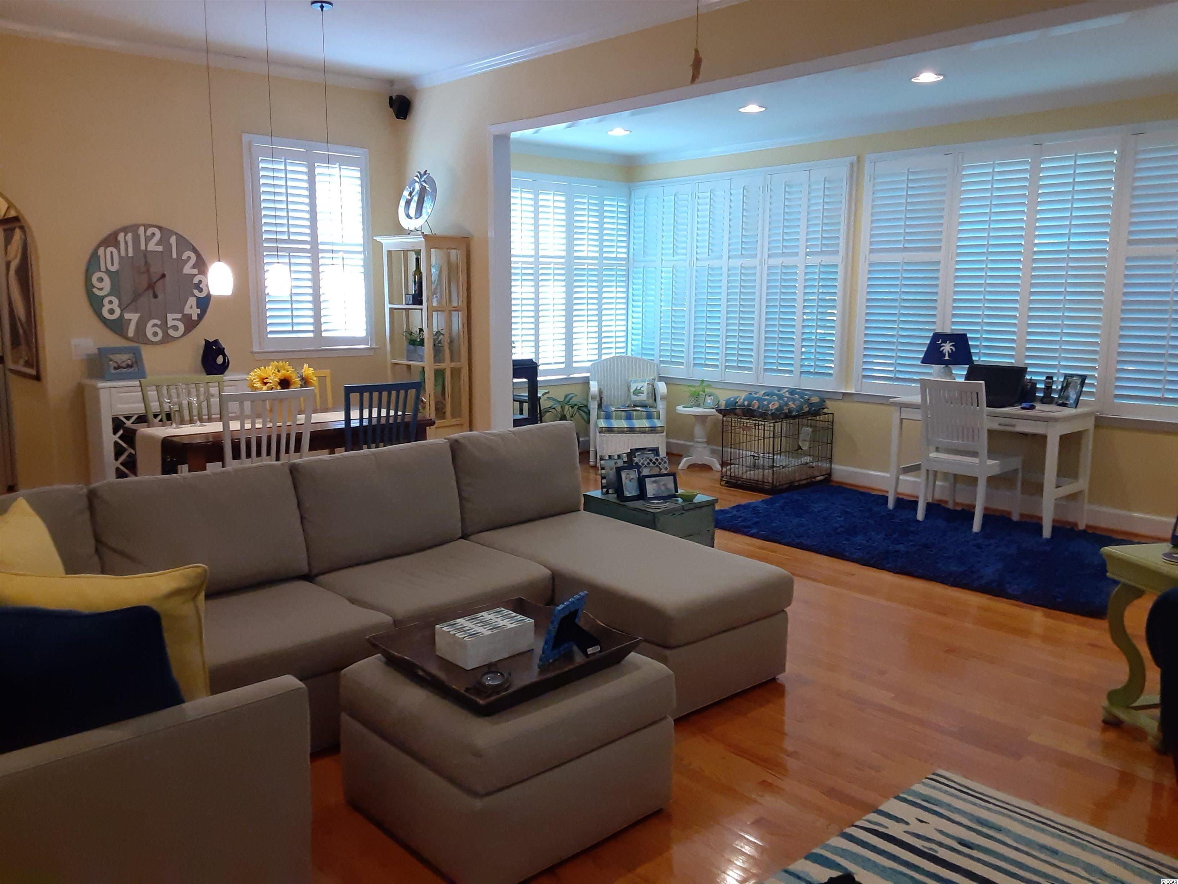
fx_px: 919
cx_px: 589
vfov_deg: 51.4
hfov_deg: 65.3
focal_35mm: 27
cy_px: 442
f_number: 1.9
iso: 200
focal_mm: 2.91
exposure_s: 1/60
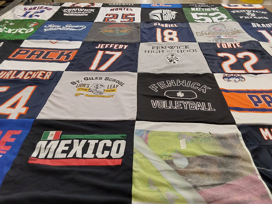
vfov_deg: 49.7
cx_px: 136
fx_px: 220
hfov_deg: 63.4
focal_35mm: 28
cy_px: 102
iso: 80
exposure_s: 1/50
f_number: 1.9
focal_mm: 2.91
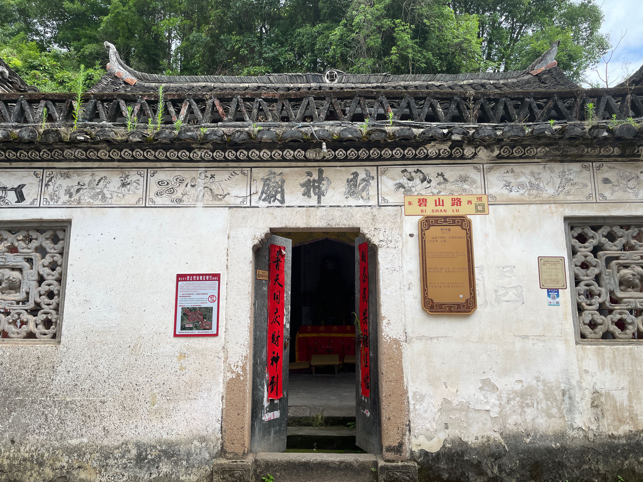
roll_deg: -1.1
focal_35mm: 26
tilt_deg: +12.2
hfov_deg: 67.3
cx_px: 322
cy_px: 241
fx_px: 483
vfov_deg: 53.1
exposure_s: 1/1335
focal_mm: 4.2
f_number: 1.6
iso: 32
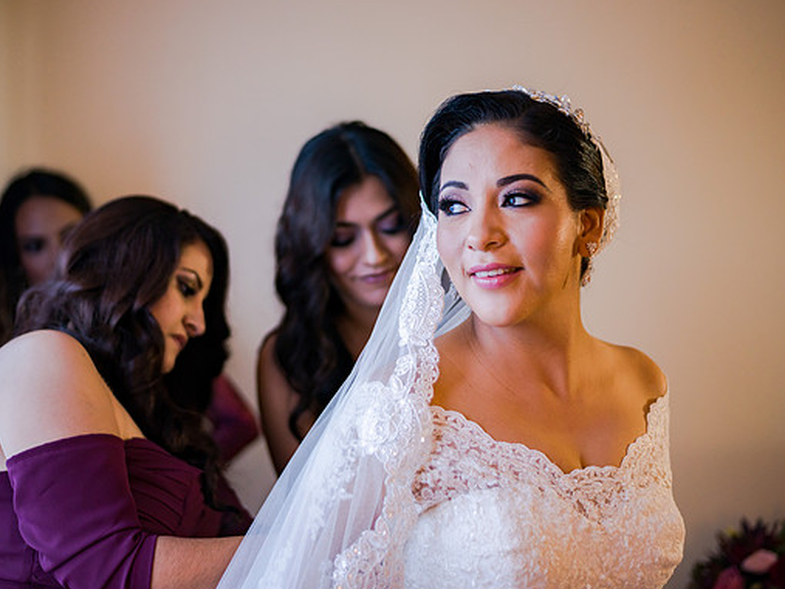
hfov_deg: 34.9
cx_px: 361
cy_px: 292
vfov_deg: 26.5
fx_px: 1247
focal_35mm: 55
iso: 640
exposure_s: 1/640
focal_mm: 50
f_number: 1.8
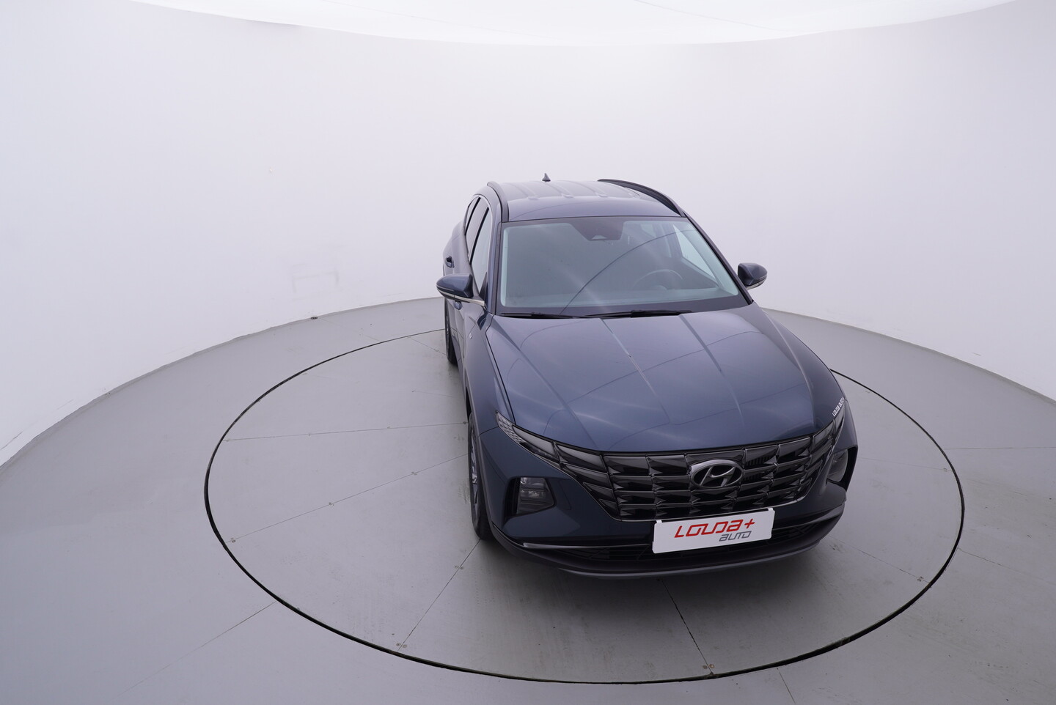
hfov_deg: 77.3
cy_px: 352
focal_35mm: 22
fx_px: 660
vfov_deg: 56.2
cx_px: 528
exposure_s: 1/80
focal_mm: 15
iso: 200
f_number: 5
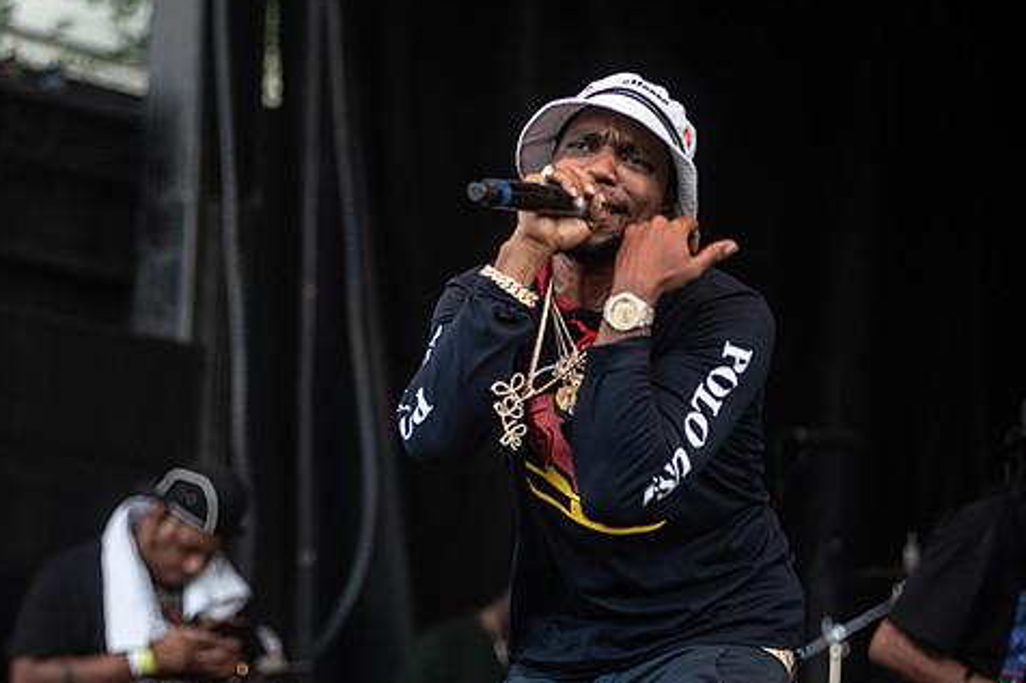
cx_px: 410
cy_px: 391
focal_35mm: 134
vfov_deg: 10.2
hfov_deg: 15.3
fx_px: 3817
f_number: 3.5
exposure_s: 1/200
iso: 250
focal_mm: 110
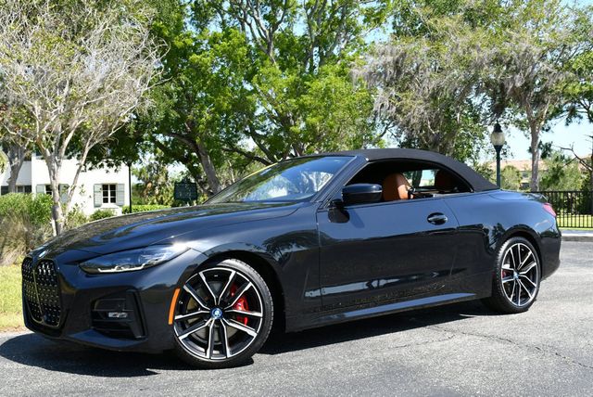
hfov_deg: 44.5
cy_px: 198
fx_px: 725
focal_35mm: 44
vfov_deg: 30.6
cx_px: 296
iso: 200
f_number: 7.1
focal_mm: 22
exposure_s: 1/250
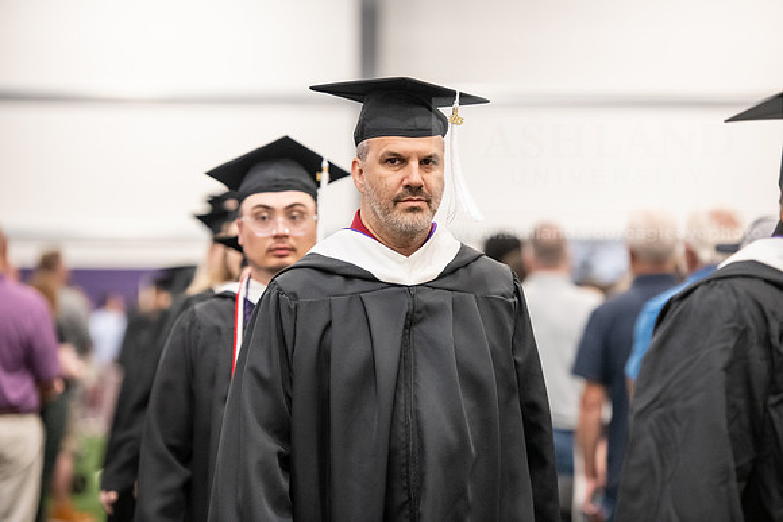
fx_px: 3154
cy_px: 261
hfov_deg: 14.2
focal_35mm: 145
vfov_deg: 9.5
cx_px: 392
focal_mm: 145
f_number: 3.2
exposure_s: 1/200
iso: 3200
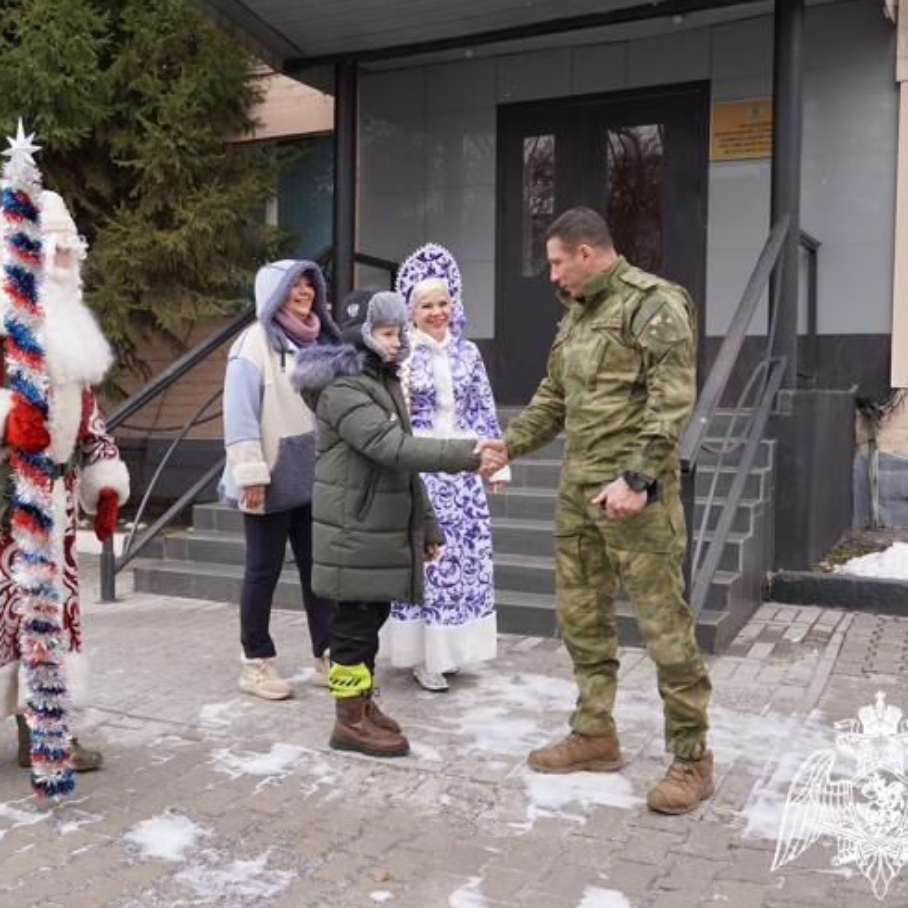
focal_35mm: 39
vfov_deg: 42.8
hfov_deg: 42.3
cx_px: 313
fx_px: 1157
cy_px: 454
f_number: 4
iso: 250
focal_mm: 30
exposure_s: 1/160
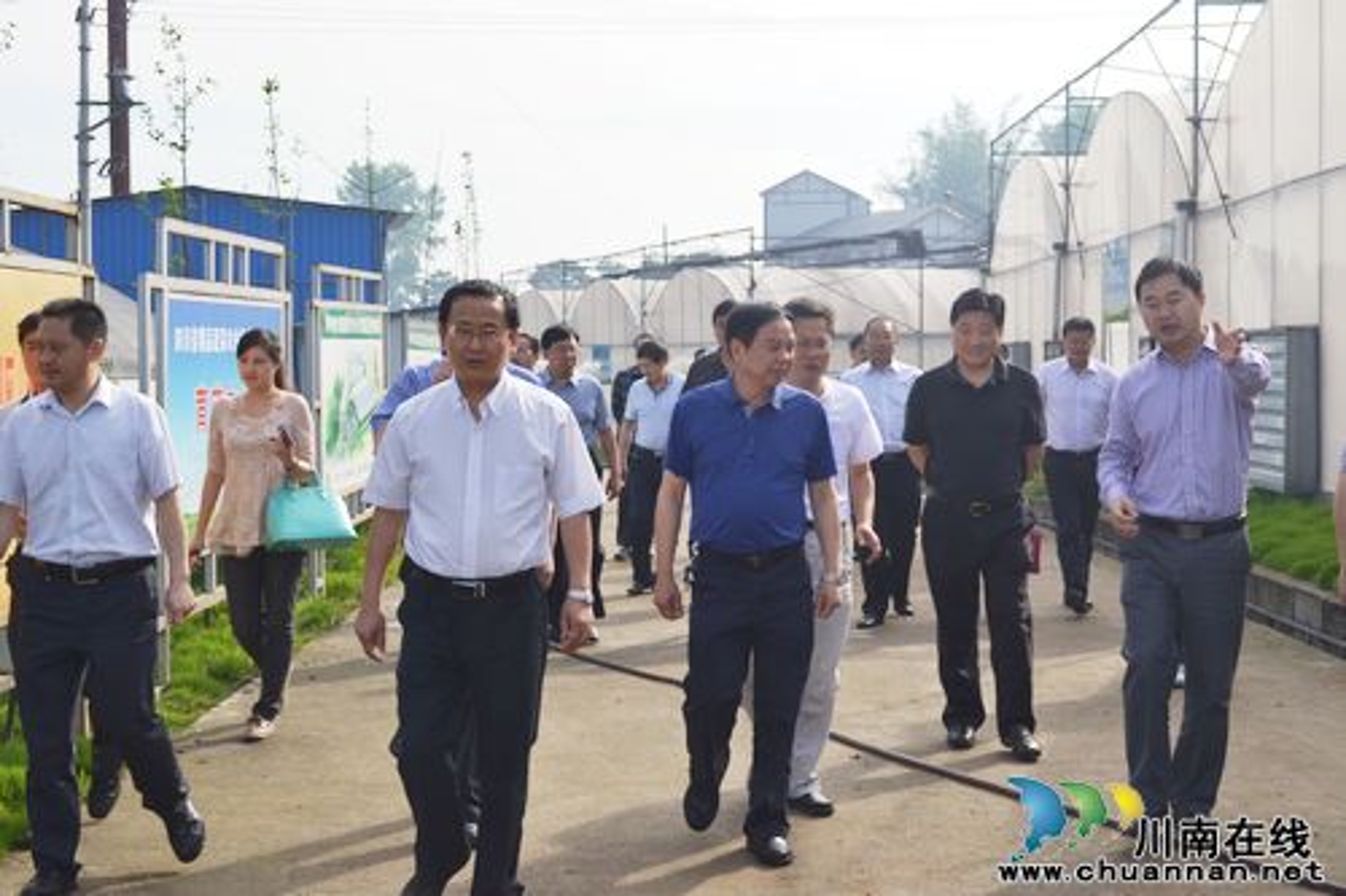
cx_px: 673
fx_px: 1962
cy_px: 448
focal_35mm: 52
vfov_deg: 25.7
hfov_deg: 37.9
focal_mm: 35
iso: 100
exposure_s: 1/200
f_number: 10
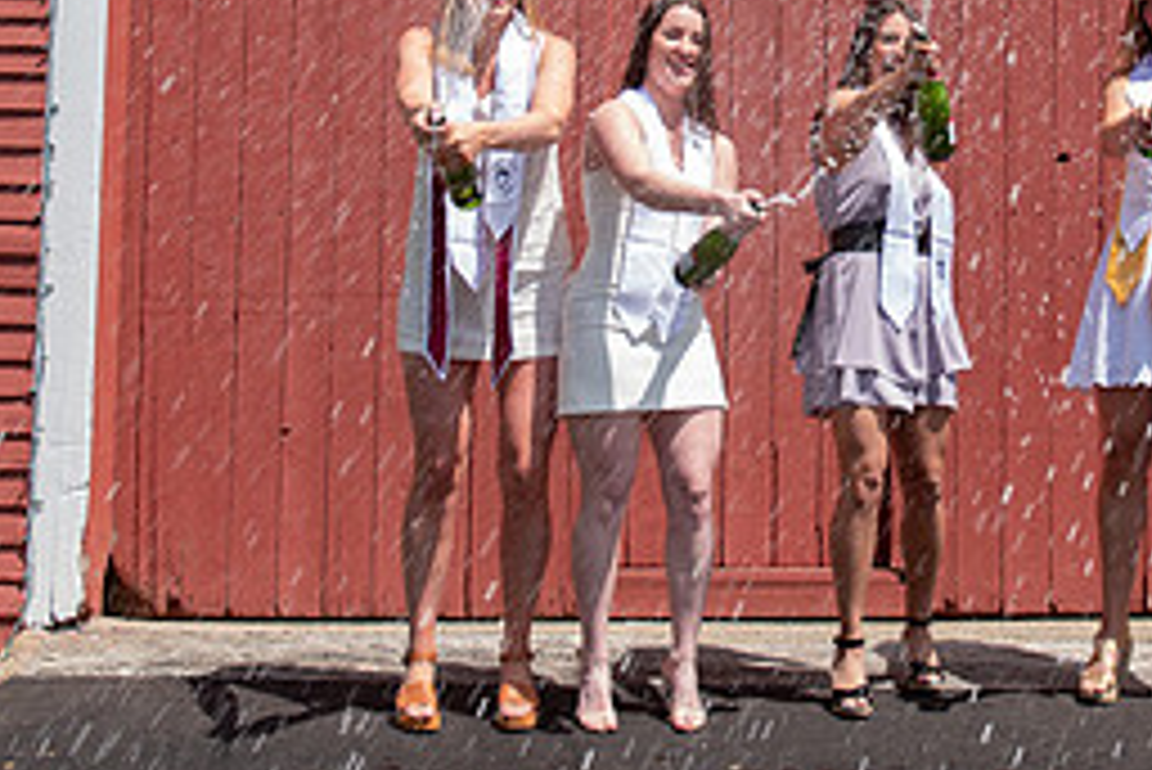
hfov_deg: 23.6
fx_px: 2721
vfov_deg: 15.9
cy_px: 115
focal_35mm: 85
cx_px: 886
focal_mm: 25
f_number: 5.6
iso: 100
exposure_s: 1/250
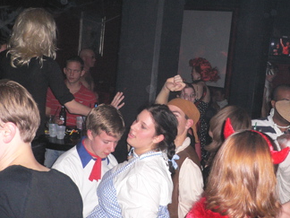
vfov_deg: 31.5
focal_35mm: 46
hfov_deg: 40.9
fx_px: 385
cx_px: 183
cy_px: 95
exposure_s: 1/60
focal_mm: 5.8
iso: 300
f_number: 2.8
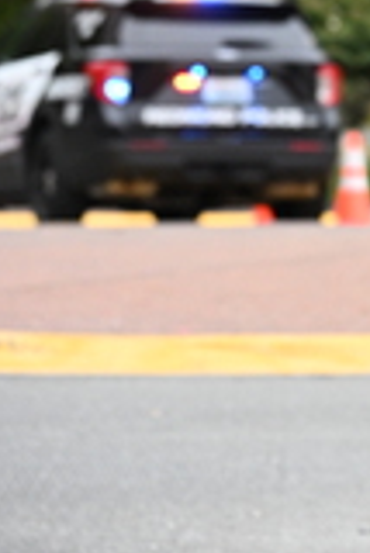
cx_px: 607
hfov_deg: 5.2
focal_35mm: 261
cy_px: -218
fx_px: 4015
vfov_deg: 7.8
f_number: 4
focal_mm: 76
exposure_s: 1/800
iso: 1600
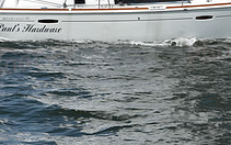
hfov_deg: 10.7
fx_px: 1234
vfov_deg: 6.7
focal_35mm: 196
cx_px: 129
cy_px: -3
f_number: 11
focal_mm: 70
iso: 320
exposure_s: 1/1000
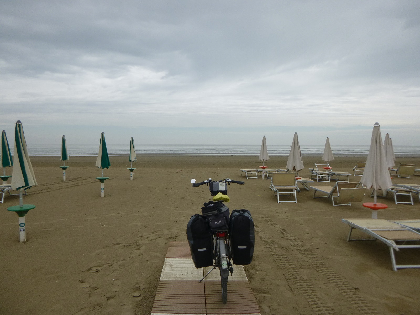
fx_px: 303
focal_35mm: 25
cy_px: 158
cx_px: 210
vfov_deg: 54.9
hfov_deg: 69.4
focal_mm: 4.5
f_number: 3.9
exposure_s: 1/800
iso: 100
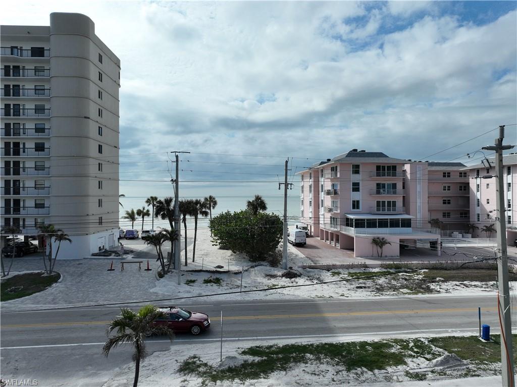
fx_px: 358
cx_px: 258
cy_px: 194
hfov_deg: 71.6
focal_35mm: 24
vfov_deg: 56.8
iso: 250
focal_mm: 12.29
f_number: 2.8
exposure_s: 1/6400
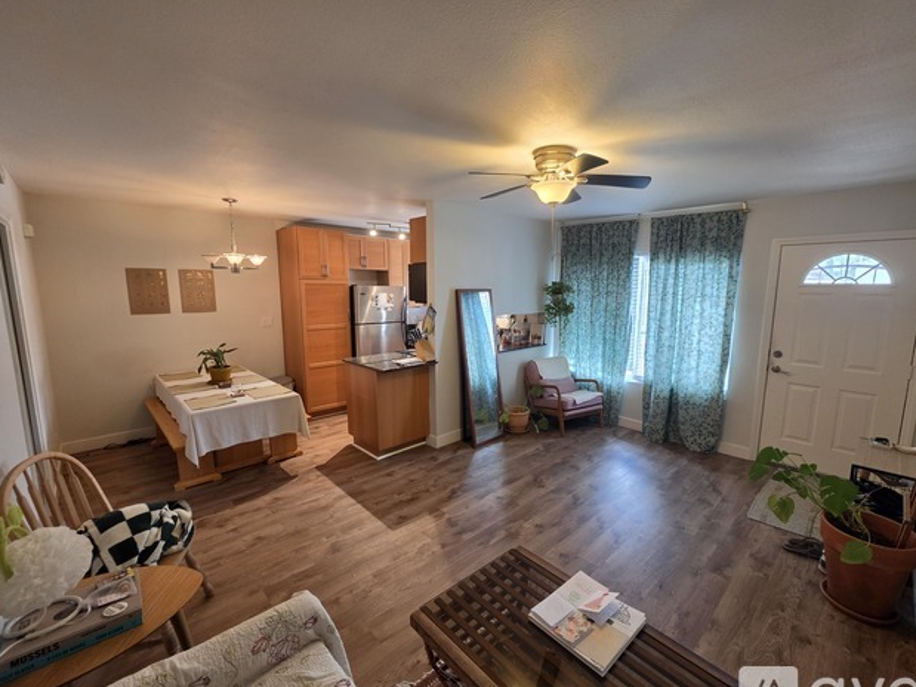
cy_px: 355
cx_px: 485
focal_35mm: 14
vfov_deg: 85.6
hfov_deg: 102.0
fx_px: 370
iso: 200
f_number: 1.9
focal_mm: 2.2
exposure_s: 1/60
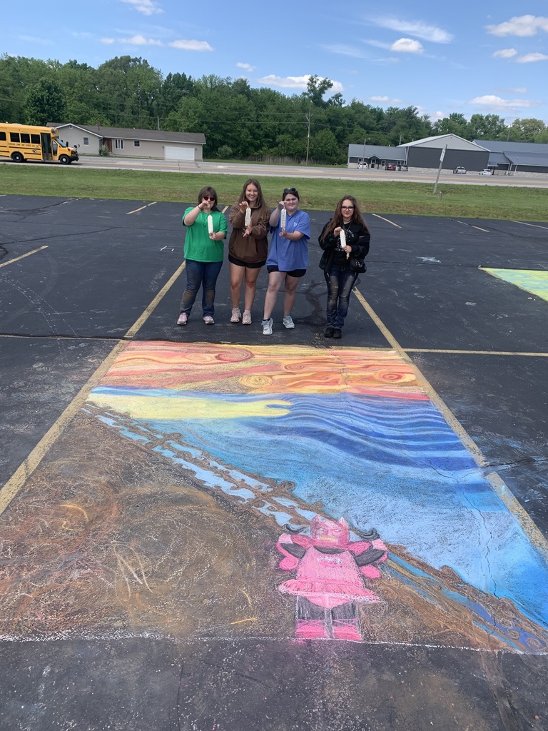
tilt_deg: -17.0
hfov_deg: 53.1
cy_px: 366
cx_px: 274
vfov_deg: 67.3
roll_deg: -2.7
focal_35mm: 26
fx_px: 549
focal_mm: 4.25
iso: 25
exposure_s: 1/1718
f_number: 1.8
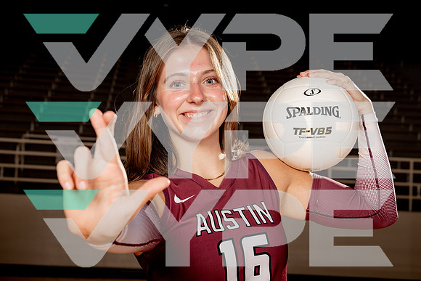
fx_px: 784
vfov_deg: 20.3
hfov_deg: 30.1
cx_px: 210
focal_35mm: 67
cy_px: 140
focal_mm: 67
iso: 100
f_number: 8
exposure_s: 1/250
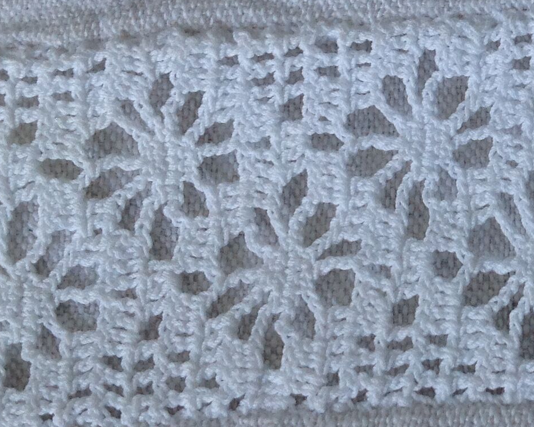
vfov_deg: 16.2
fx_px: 1486
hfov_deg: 19.4
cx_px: 612
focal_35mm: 94
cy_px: 54
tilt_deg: -78.0
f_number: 2.4
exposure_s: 1/60
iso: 80
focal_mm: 4.28
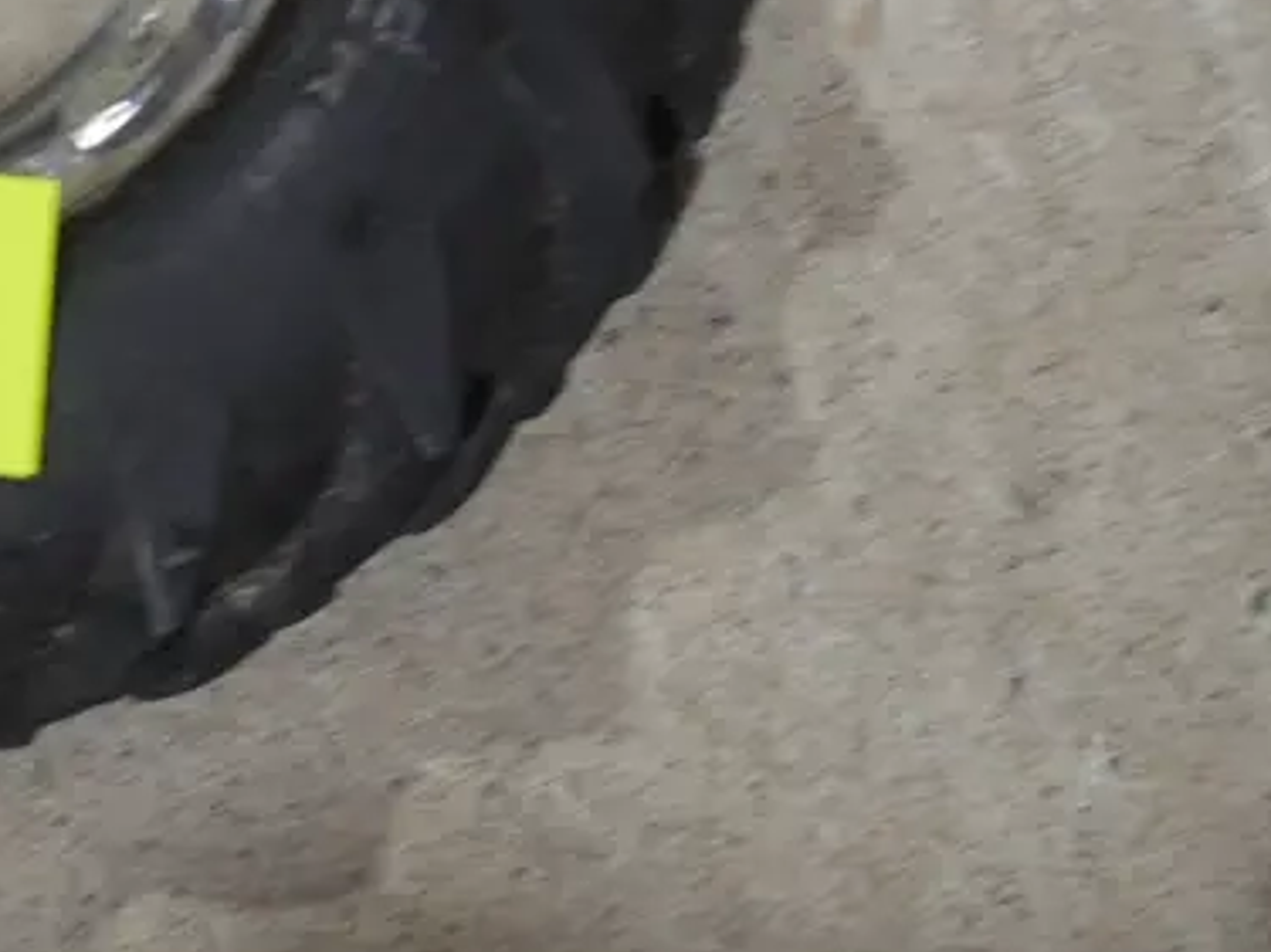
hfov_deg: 12.5
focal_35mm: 153
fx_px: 5616
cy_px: -190
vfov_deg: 9.6
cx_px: -454
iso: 500
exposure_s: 1/60
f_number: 5.3
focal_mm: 28
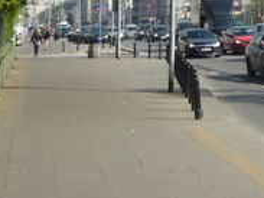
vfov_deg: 12.5
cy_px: -104
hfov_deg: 16.8
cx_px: 319
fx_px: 854
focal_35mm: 112
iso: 100
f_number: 4.5
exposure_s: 1/400
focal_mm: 5.2
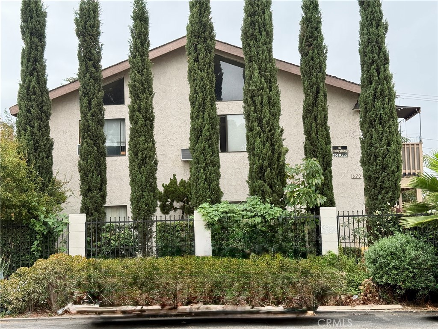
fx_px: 607
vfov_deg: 30.3
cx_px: 219
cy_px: 164
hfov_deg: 39.7
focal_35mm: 48
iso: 80
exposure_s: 1/1167
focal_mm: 6.76
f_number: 1.78
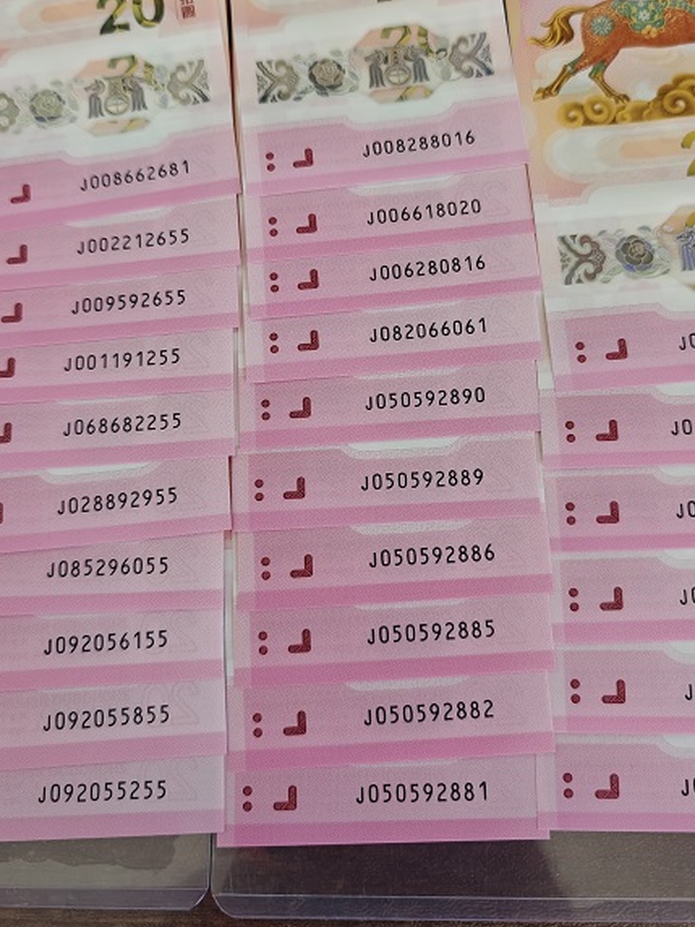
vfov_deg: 55.2
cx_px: 386
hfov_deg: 42.9
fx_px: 883
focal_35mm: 33
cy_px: 405
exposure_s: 1/100
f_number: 1.6
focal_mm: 6.06
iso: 160
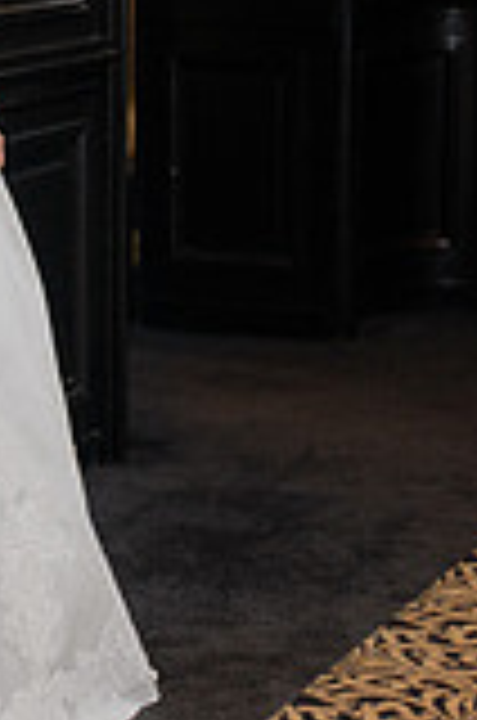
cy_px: 90
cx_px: -184
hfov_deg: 9.5
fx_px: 2814
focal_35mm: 141
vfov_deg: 14.4
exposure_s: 1/125
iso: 320
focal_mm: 50
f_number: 2
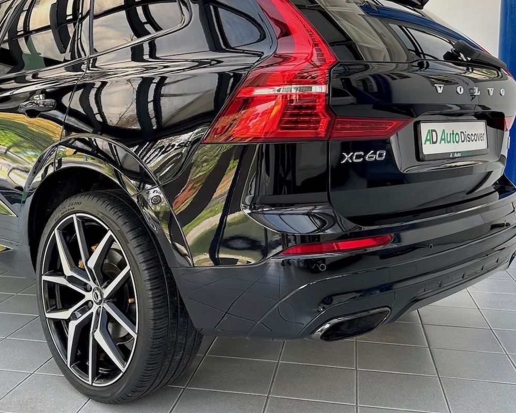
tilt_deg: -5.4
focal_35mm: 36
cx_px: 179
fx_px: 550
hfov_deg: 49.5
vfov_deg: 41.0
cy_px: 165
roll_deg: +0.4
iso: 80
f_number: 1.5
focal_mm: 5.7
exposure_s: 1/121
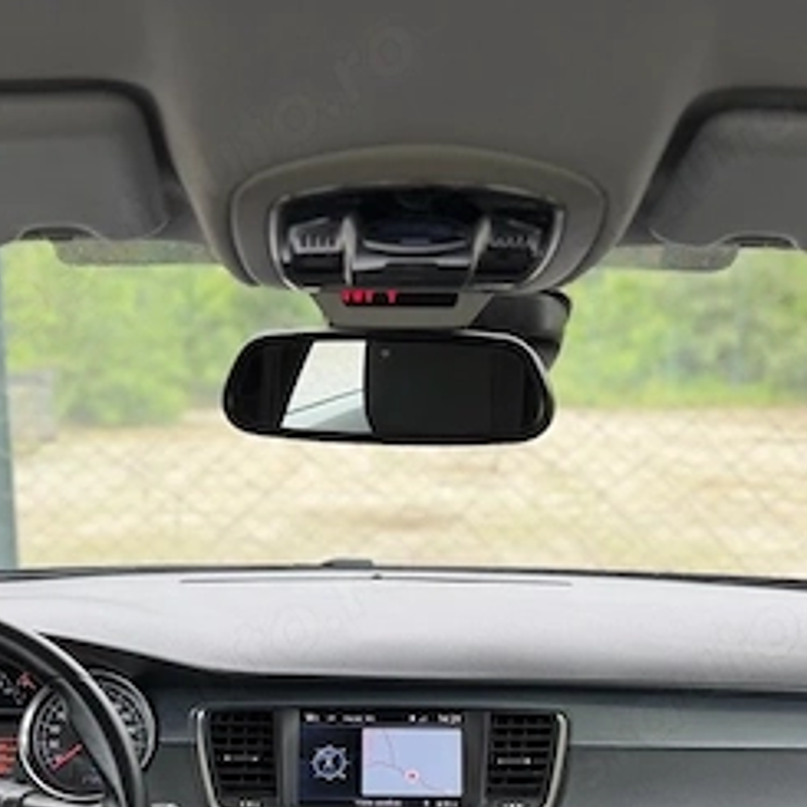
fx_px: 1372
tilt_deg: -14.9
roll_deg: +0.0
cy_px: 715
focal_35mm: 52
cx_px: 362
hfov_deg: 32.8
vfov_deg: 31.4
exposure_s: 1/132
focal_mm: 6.76
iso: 50
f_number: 1.78
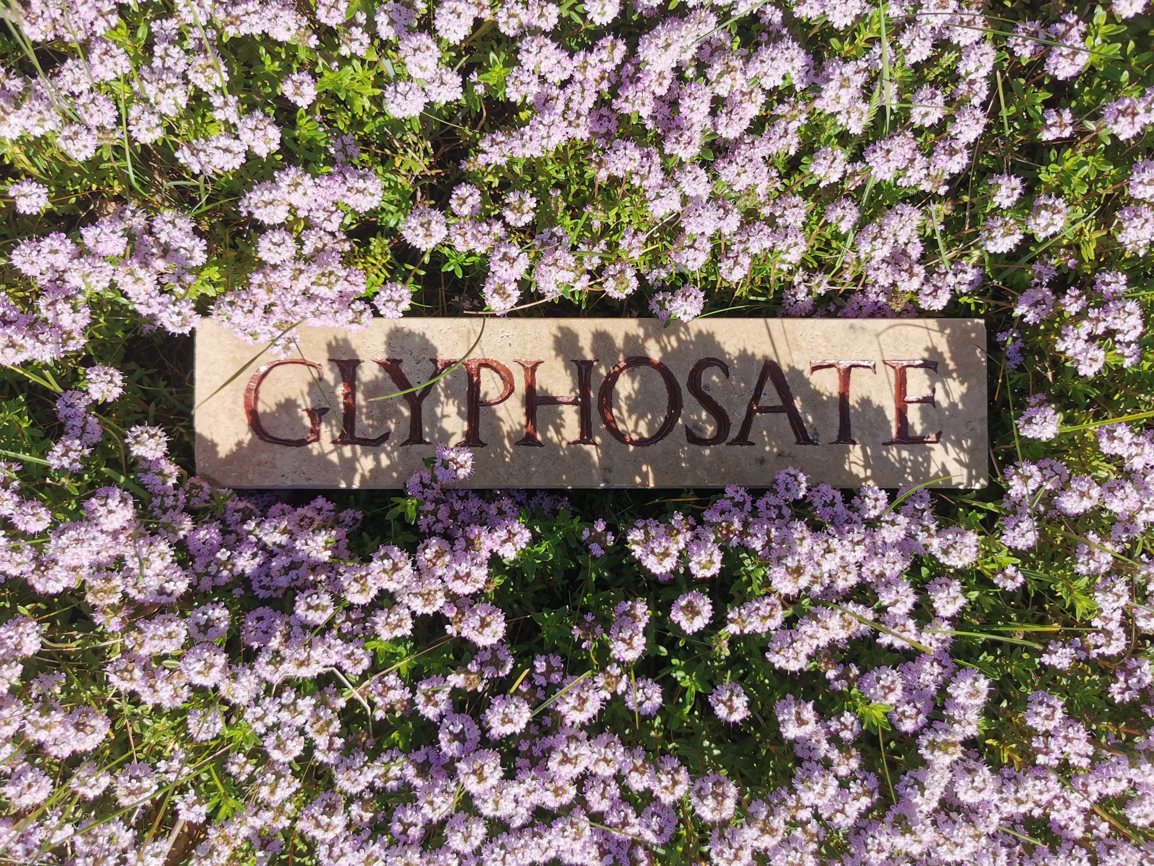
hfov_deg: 65.3
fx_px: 900
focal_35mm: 27
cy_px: 433
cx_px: 577
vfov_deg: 51.4
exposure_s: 1/4098
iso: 50
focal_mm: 5.56
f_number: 1.6
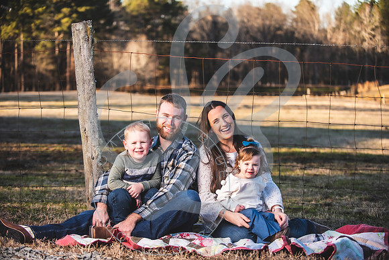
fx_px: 760
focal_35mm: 70
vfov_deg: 19.4
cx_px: 195
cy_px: 130
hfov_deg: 28.7
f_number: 2.8
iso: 100
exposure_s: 1/400
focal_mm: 70
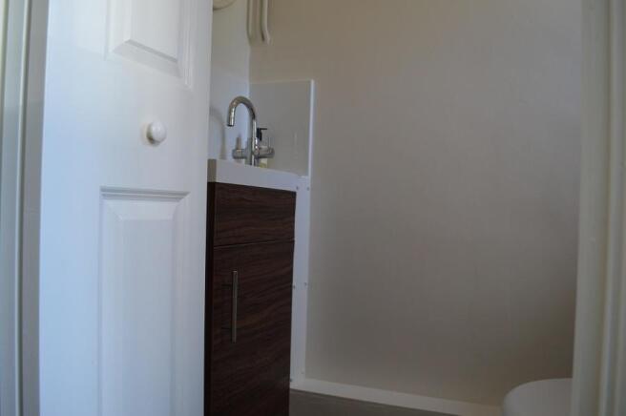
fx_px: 469
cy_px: 208
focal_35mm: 27
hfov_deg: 67.4
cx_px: 313
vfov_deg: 47.8
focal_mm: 18
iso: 400
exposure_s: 1/60
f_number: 3.5
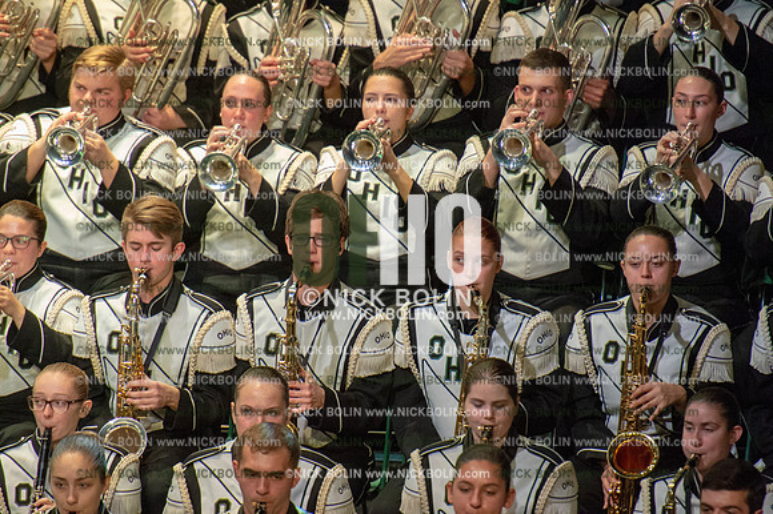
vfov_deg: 3.4
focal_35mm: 400
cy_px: 257
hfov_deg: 5.2
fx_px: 8584
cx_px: 386
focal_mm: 400
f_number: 5.6
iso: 8000
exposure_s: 1/320
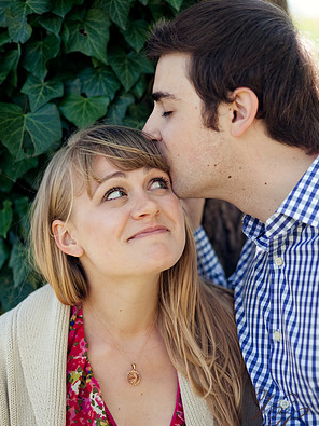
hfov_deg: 15.9
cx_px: 159
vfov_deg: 21.1
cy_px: 216
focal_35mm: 93
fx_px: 1143
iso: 200
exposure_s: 1/800
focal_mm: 85
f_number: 2.5
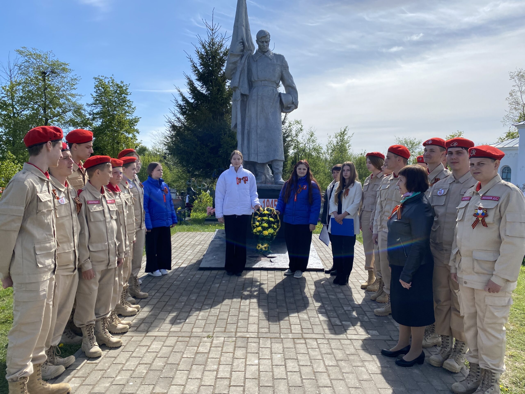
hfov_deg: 67.3
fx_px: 394
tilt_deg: -4.0
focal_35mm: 26
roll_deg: -0.4
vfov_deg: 53.1
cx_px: 262
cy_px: 197
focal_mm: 4.25
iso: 32
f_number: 1.8
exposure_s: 1/2967
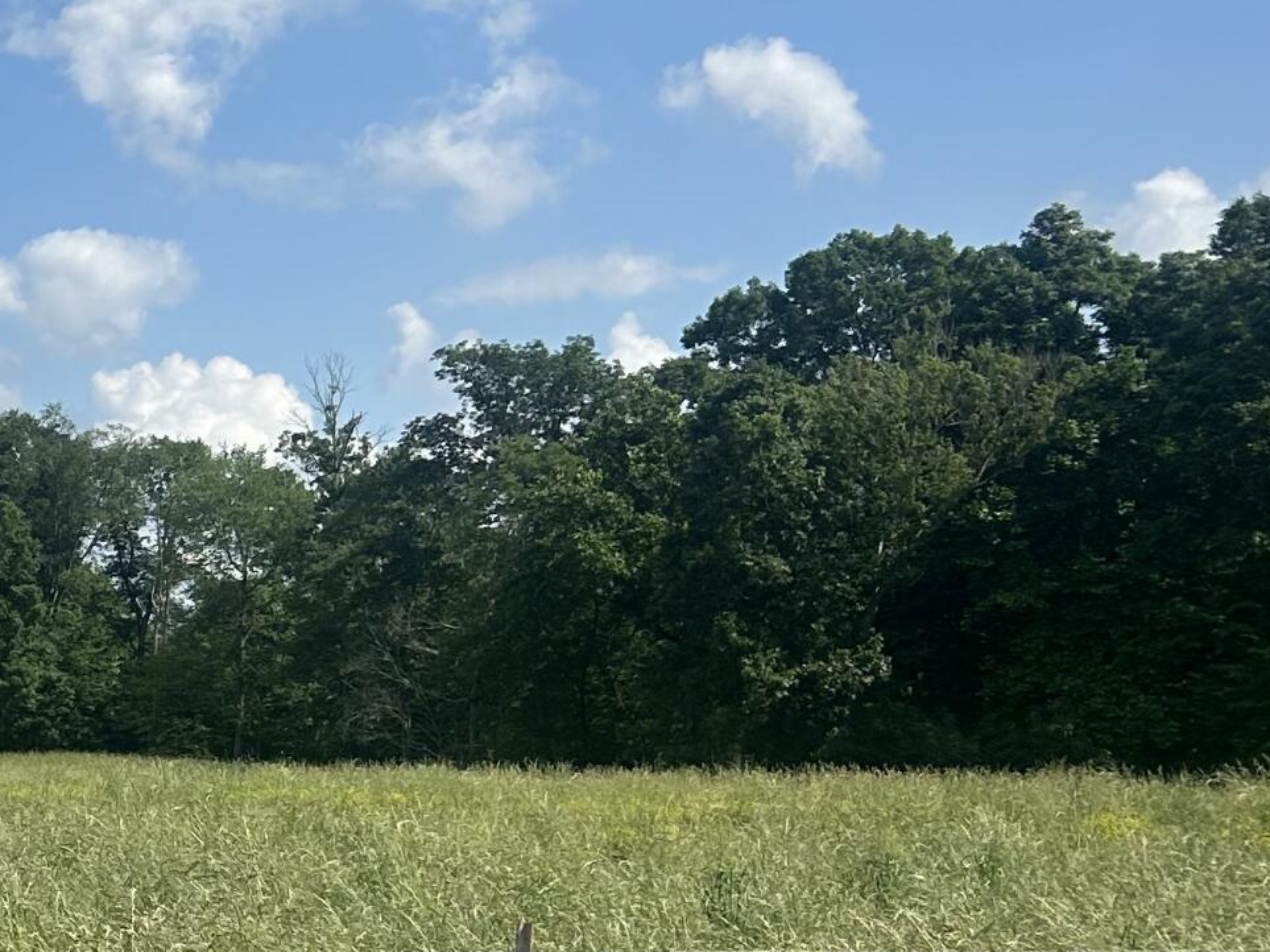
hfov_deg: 20.6
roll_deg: +0.8
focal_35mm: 81
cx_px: -628
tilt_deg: +2.0
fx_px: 2971
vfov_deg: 18.1
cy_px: 703
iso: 50
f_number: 1.5
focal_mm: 5.7
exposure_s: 1/5319
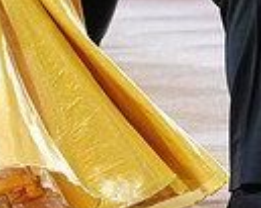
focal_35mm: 409
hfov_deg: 4.7
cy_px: -182
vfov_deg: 3.8
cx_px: -27
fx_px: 3157
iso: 2500
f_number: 4
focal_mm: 97
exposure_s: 1/250
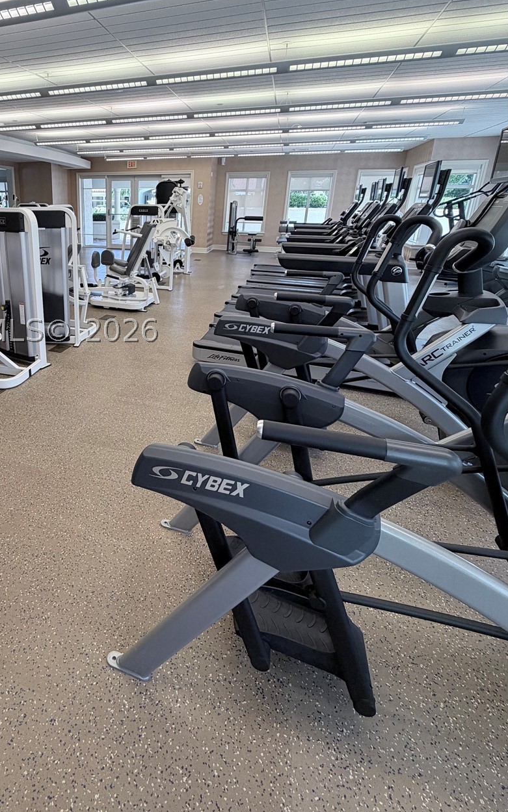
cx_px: 120
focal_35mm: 19
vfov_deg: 87.0
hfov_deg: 58.6
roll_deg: -0.3
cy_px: 331
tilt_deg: -17.6
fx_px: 421
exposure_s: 1/120
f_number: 2.2
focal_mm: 2.22
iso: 80
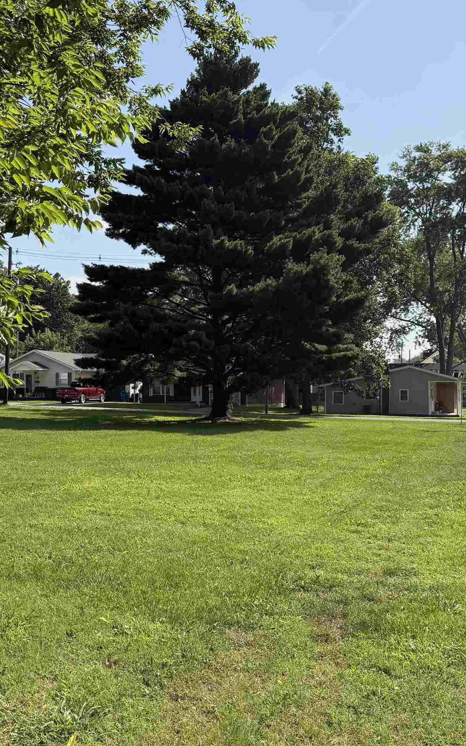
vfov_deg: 49.2
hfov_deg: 32.0
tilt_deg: -0.1
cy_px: 402
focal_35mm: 40
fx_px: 813
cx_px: 239
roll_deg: +0.5
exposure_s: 1/5714
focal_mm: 6.76
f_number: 1.78
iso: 100
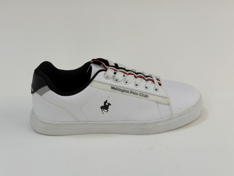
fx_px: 324
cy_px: 88
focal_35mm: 48
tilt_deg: -29.5
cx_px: 117
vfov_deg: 30.3
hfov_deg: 39.7
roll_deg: +0.9
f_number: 1.78
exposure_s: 1/135
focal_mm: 6.76
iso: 50
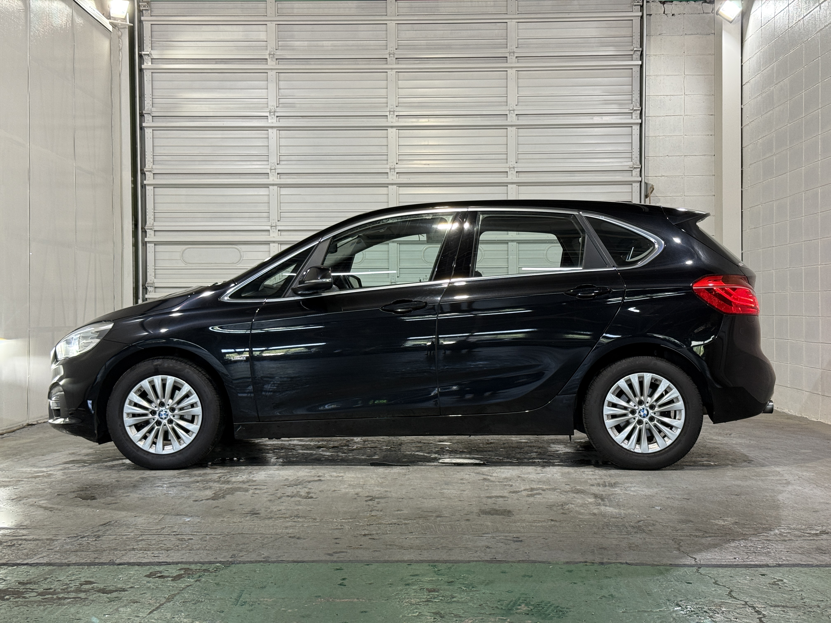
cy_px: 312
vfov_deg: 30.3
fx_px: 1152
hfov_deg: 39.7
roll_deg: -0.4
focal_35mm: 48
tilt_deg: +0.1
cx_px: 416
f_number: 1.78
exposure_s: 1/60
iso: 80
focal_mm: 6.76
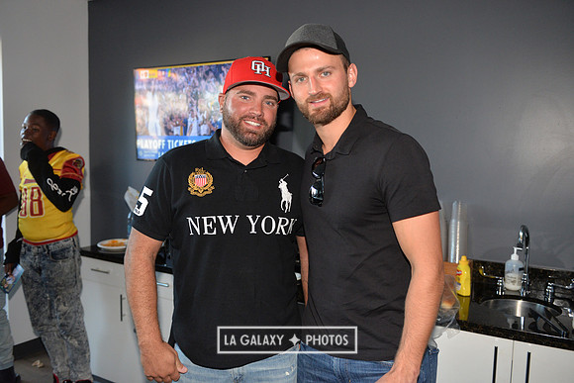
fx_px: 494
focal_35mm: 31
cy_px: 192
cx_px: 287
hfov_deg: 60.3
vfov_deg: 42.3
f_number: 2.8
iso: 1600
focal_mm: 31
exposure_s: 1/640
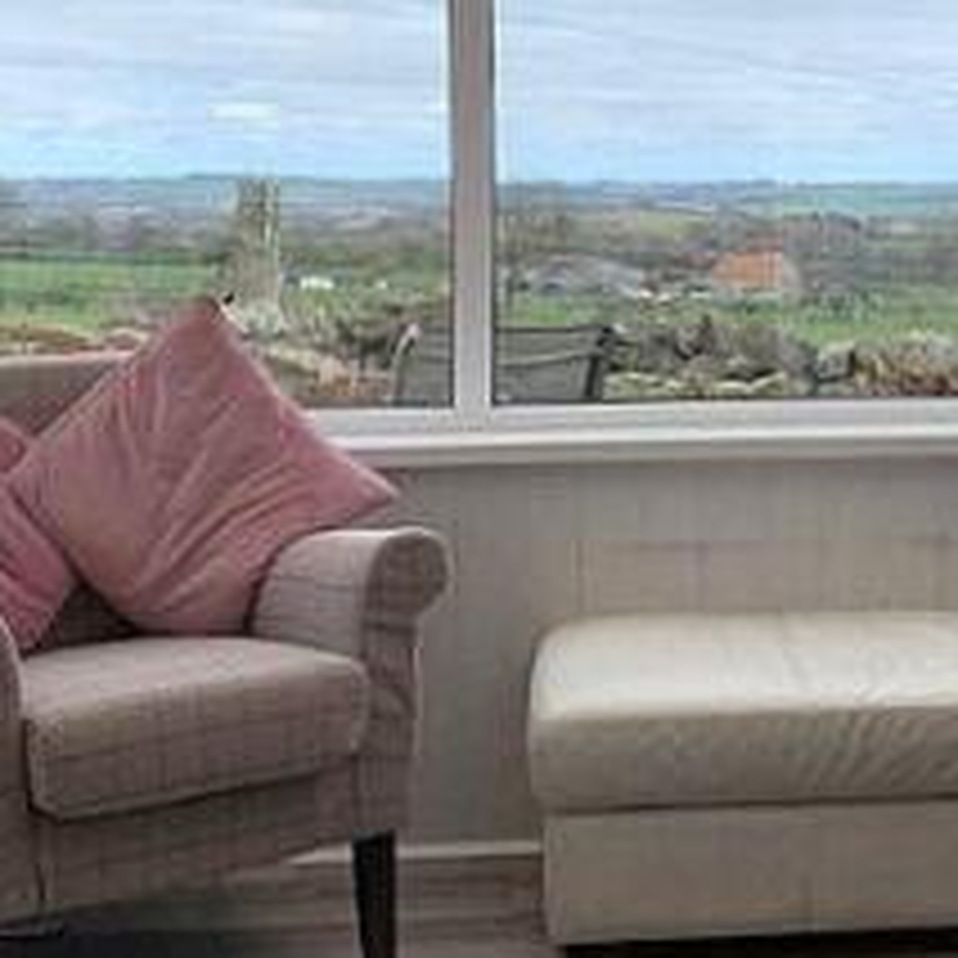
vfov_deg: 26.9
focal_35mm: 63
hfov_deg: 26.7
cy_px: 227
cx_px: 798
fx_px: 1973
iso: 25
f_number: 1.8
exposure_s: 1/928
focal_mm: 4.25
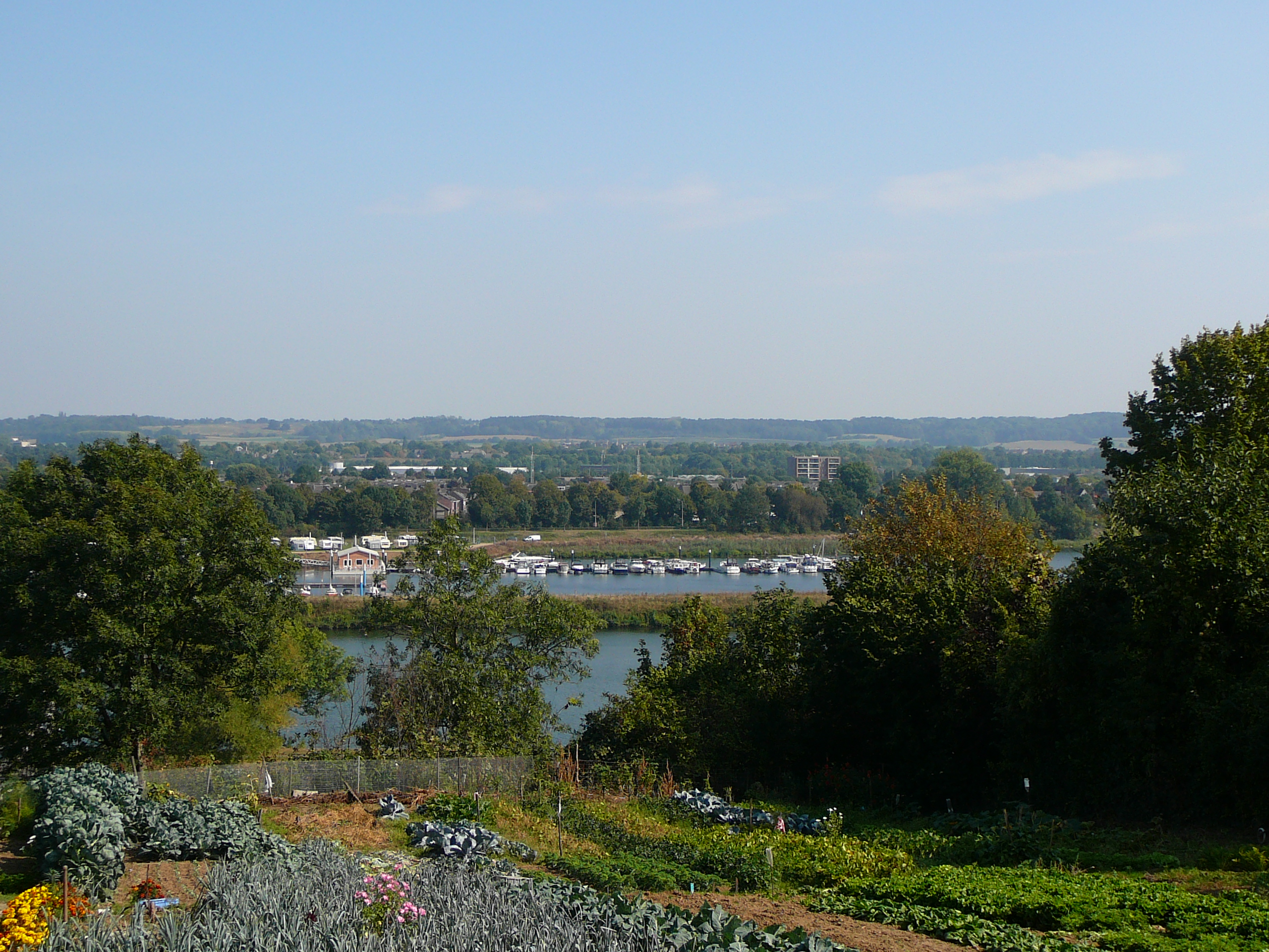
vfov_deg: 28.0
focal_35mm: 52
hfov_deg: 36.8
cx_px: 634
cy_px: 476
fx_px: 1906
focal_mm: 7.8
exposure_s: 1/800
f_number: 3.4
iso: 80
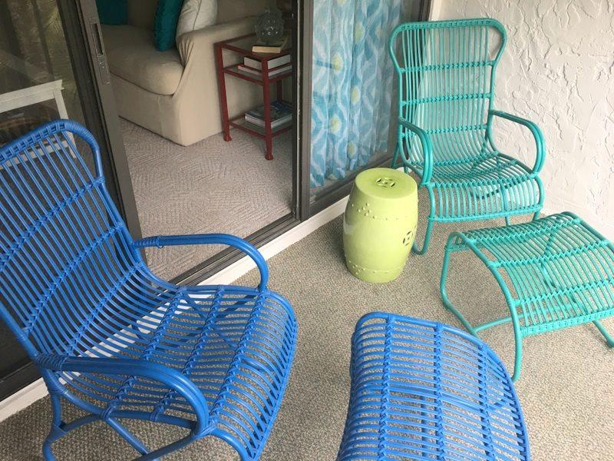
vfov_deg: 48.2
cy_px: 230
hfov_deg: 61.7
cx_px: 307
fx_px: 514
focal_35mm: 29
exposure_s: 1/15
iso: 25
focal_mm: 4.15
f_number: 2.2
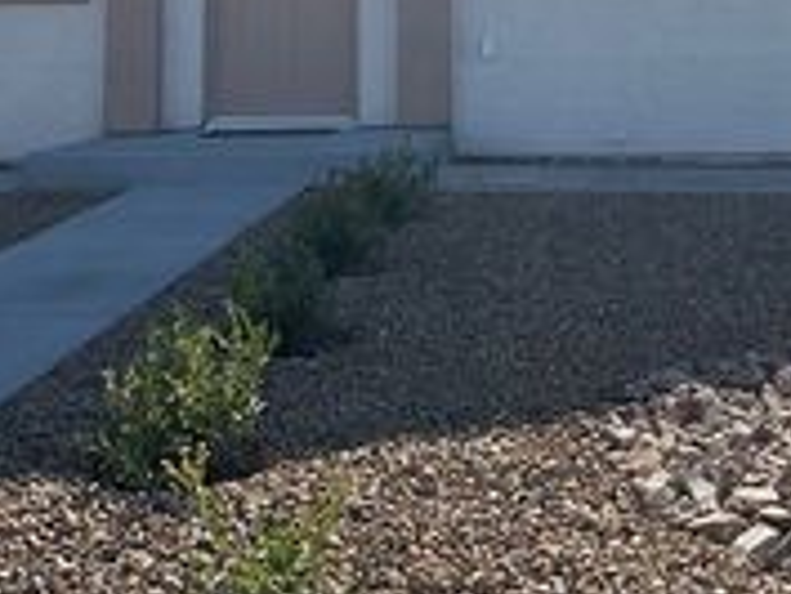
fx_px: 1875
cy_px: -185
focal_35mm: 82
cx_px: 527
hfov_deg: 23.7
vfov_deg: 16.9
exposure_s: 1/3322
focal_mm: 3
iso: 20
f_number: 1.8
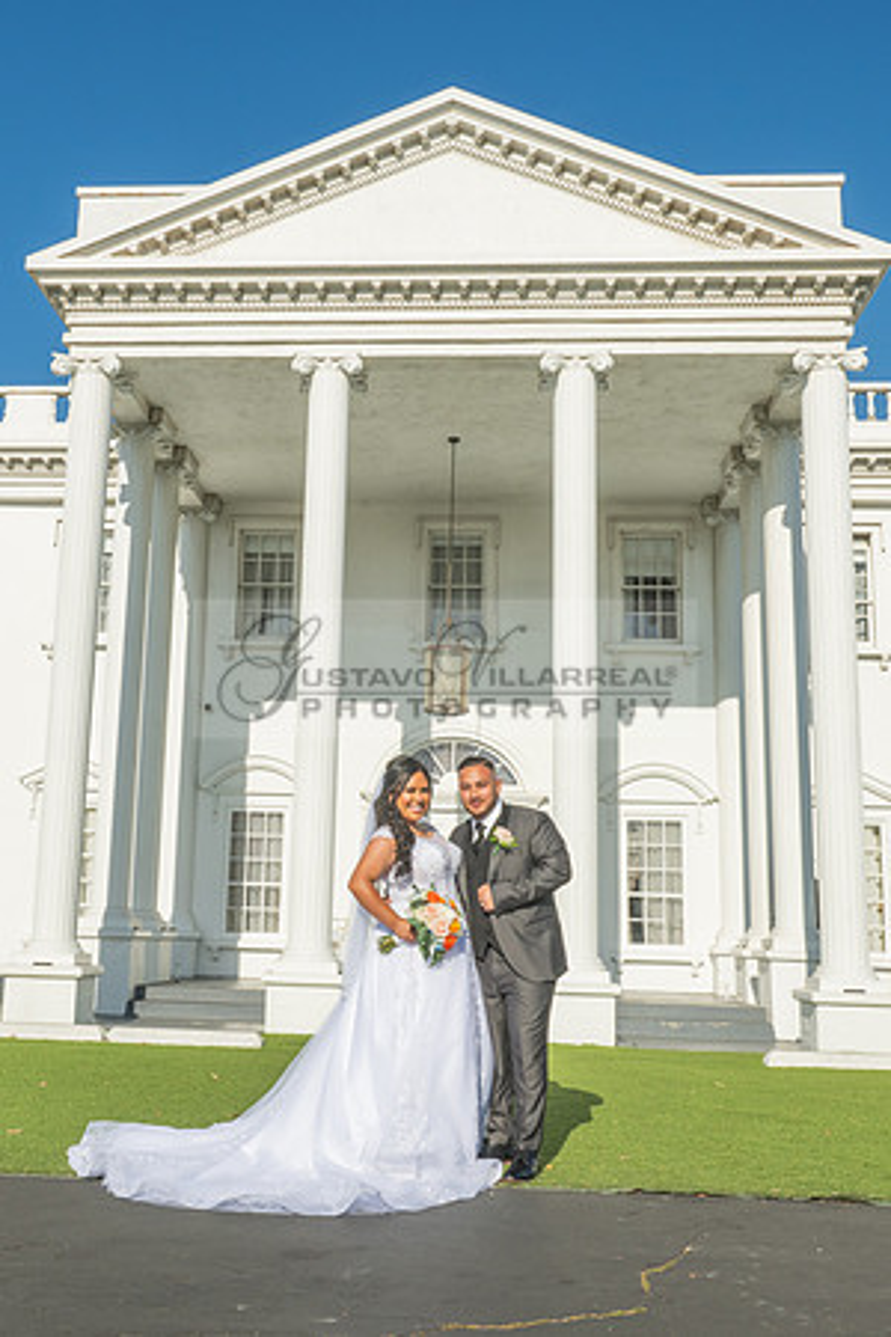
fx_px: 1366
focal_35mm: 37
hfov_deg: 36.0
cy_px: 665
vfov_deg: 52.1
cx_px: 348
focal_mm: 24
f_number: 16
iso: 200
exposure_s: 1/200
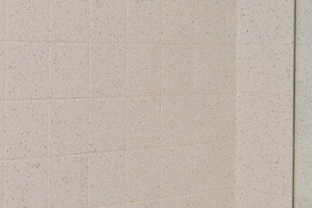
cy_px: 41
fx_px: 728
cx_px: -164
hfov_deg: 20.5
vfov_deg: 16.1
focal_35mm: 84
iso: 320
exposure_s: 1/60
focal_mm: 14
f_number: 9
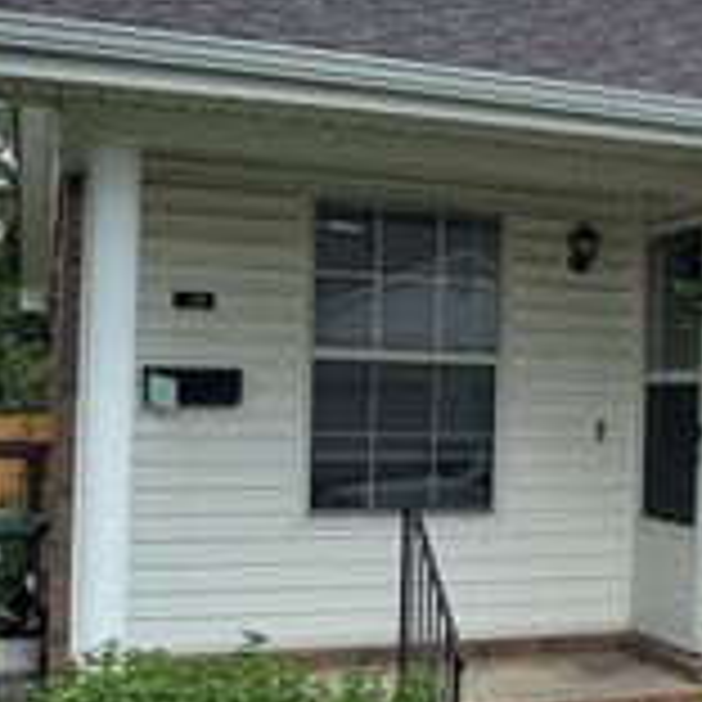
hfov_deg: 22.4
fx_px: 1560
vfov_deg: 25.3
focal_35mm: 68
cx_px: 936
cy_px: 380
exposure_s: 1/3597
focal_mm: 6.76
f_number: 1.78
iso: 80
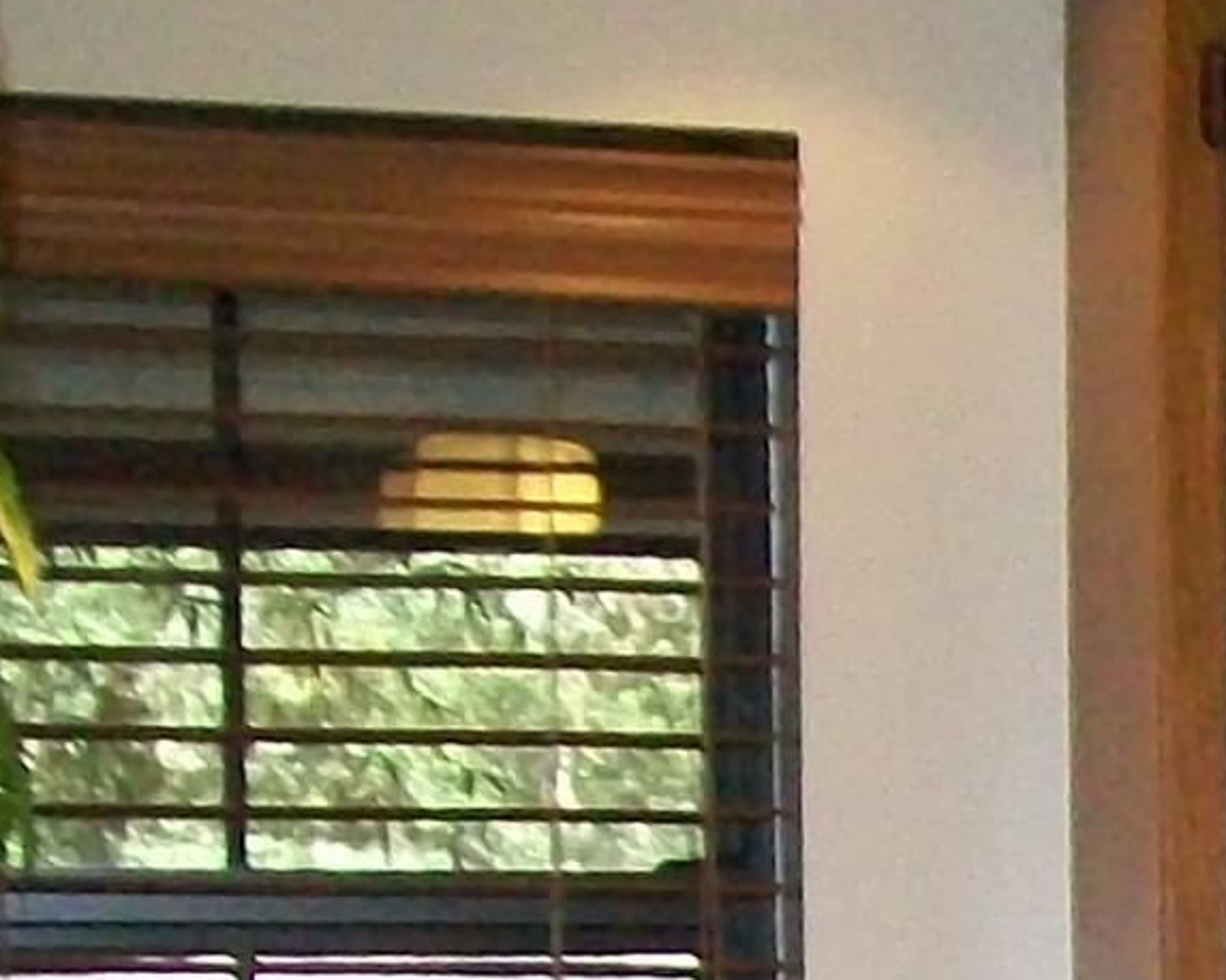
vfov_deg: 7.8
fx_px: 6674
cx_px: 2390
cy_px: 2277
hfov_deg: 9.8
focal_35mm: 184
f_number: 2.7
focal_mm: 6
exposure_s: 1/125
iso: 200
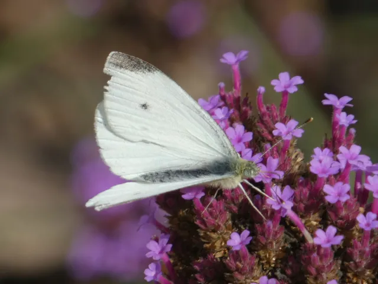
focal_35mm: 737
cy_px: 142
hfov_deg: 2.7
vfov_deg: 2.0
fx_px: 8048
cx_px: 189
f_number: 5.6
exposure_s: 1/250
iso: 80
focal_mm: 132.1
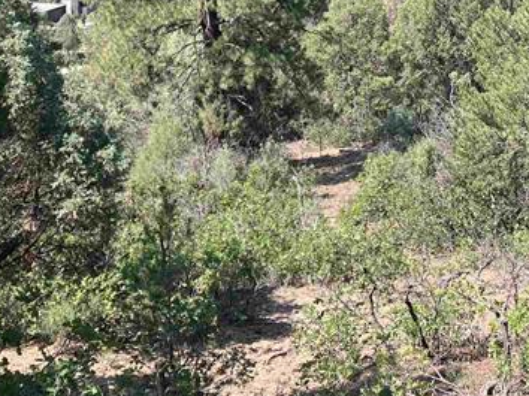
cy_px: -10
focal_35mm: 81
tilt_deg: -6.5
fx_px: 1237
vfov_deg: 17.7
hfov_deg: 23.8
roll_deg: -1.1
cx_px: 412
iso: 32
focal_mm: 3.99
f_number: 1.8
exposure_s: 1/852
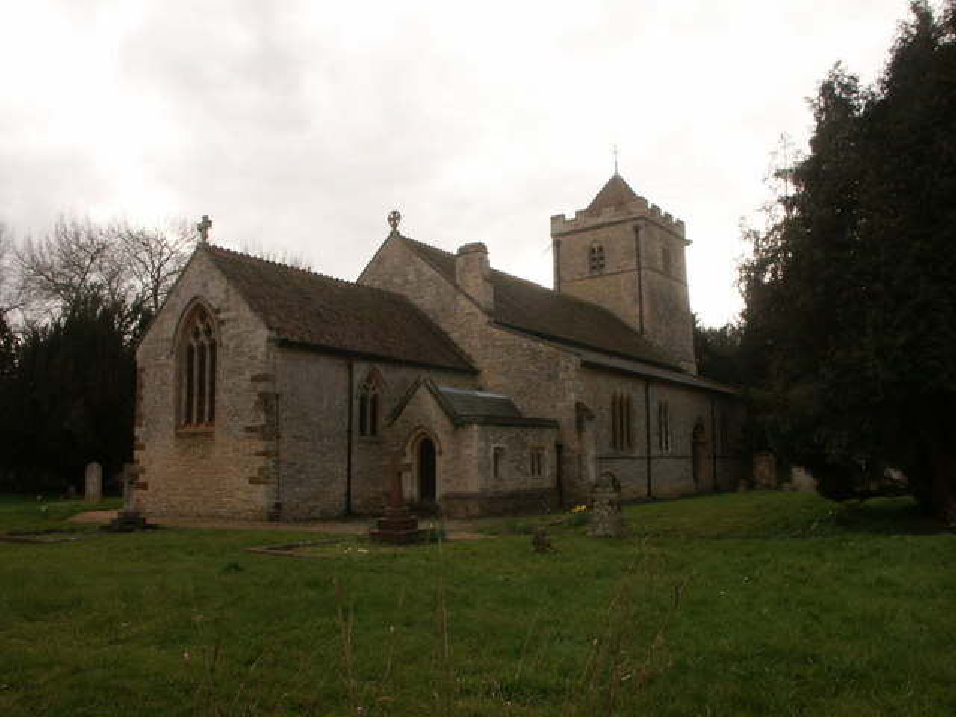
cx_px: 478
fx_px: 773
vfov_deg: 49.7
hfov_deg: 63.4
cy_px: 358
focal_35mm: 28
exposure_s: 1/250
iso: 100
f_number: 6.7
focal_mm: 7.21
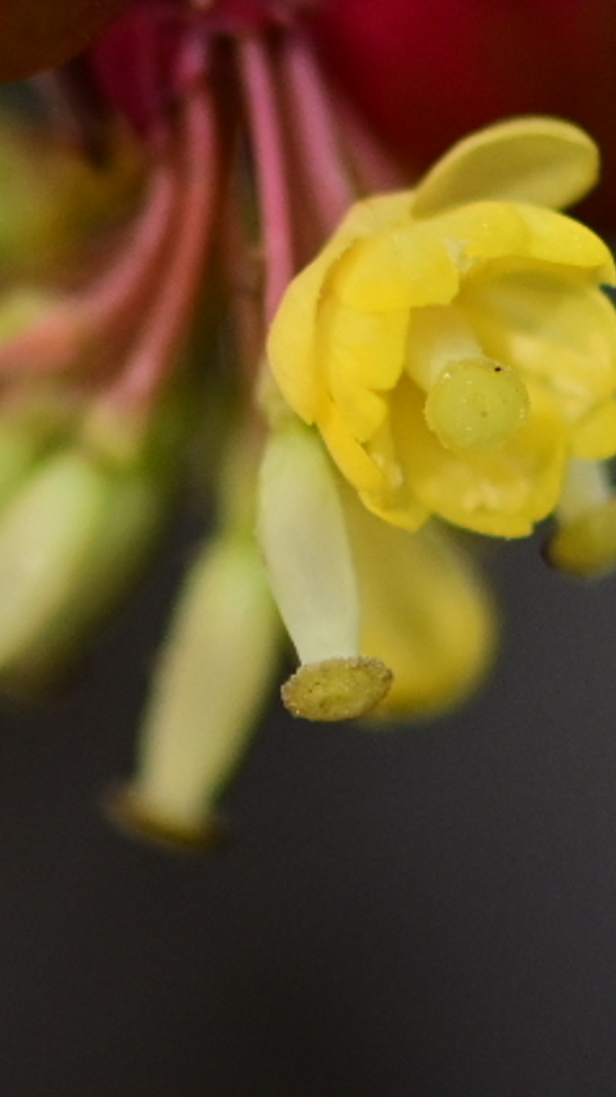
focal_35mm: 628
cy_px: 332
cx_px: -242
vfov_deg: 3.4
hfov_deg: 1.9
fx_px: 18272
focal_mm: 105
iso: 900
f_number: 3.3
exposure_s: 1/1600
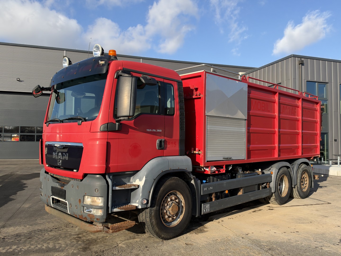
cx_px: 170
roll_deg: +0.0
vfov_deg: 48.2
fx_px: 286
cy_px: 128
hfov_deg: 61.7
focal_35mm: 29
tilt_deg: +4.2
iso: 64
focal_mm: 6.93
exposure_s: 1/1678
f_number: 1.8
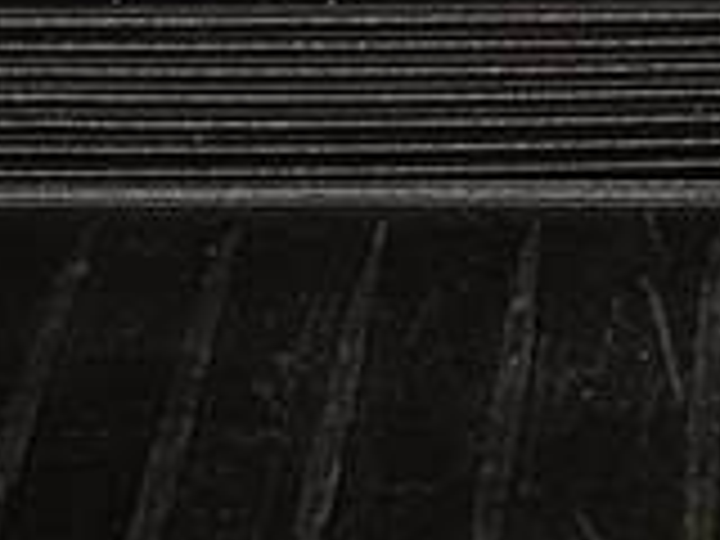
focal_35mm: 359
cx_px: 720
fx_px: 7467
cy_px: -428
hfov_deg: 5.5
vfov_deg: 4.1
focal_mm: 41.6
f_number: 5.6
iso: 100
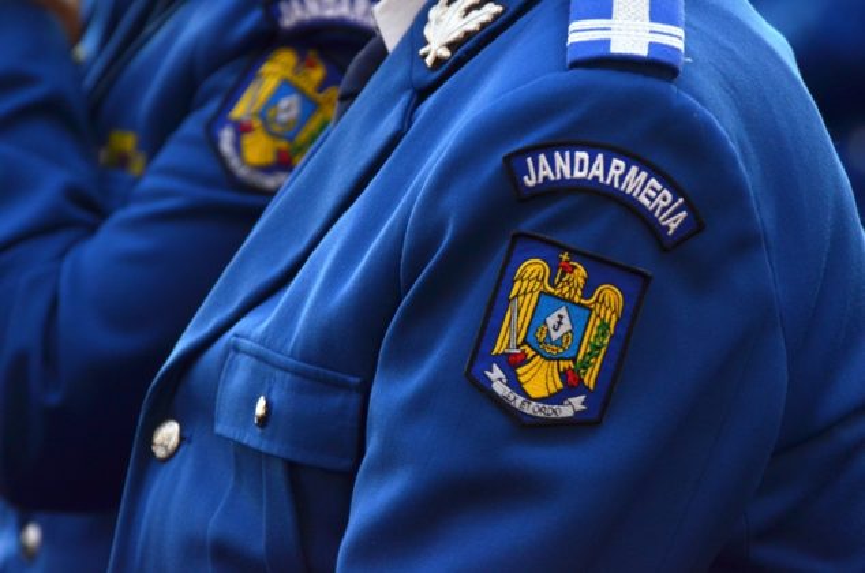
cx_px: 432
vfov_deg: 4.1
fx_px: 7913
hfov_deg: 6.3
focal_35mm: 330
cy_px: 286
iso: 800
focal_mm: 220
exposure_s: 1/50
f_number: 5.3
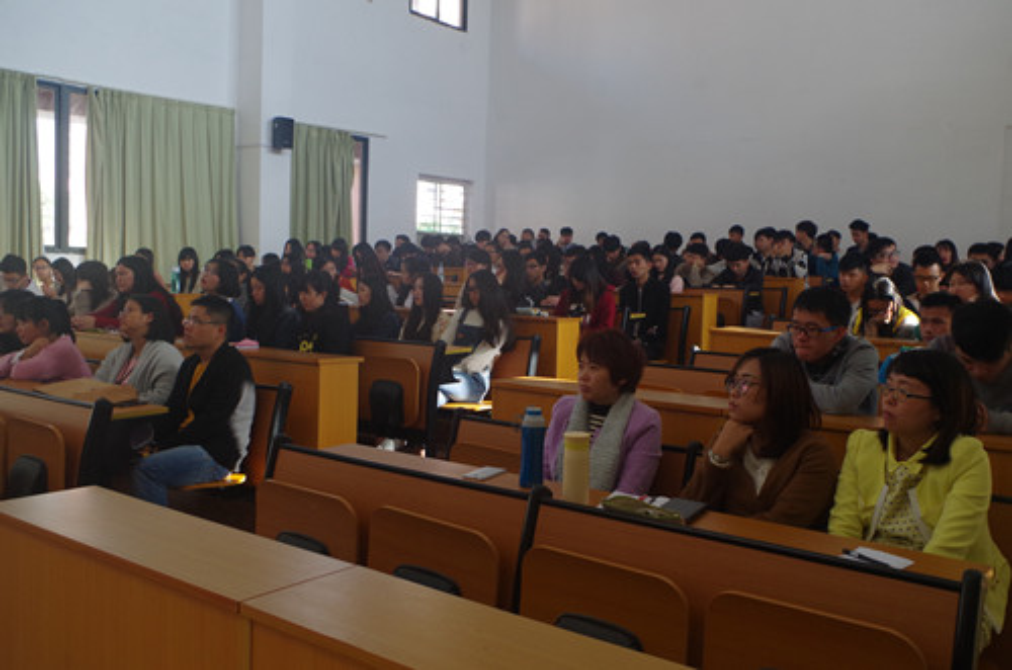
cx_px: 506
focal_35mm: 34
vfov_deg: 38.7
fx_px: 954
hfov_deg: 55.9
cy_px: 335
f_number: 5.6
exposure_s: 1/60
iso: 800
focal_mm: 23.13
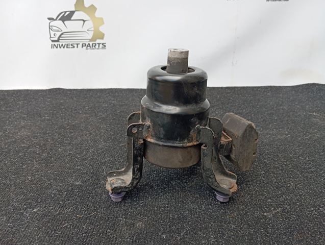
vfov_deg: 49.9
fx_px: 263
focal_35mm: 28
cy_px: 122
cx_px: 162
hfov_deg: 63.4
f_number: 1.8
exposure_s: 1/136
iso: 55
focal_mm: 4.22
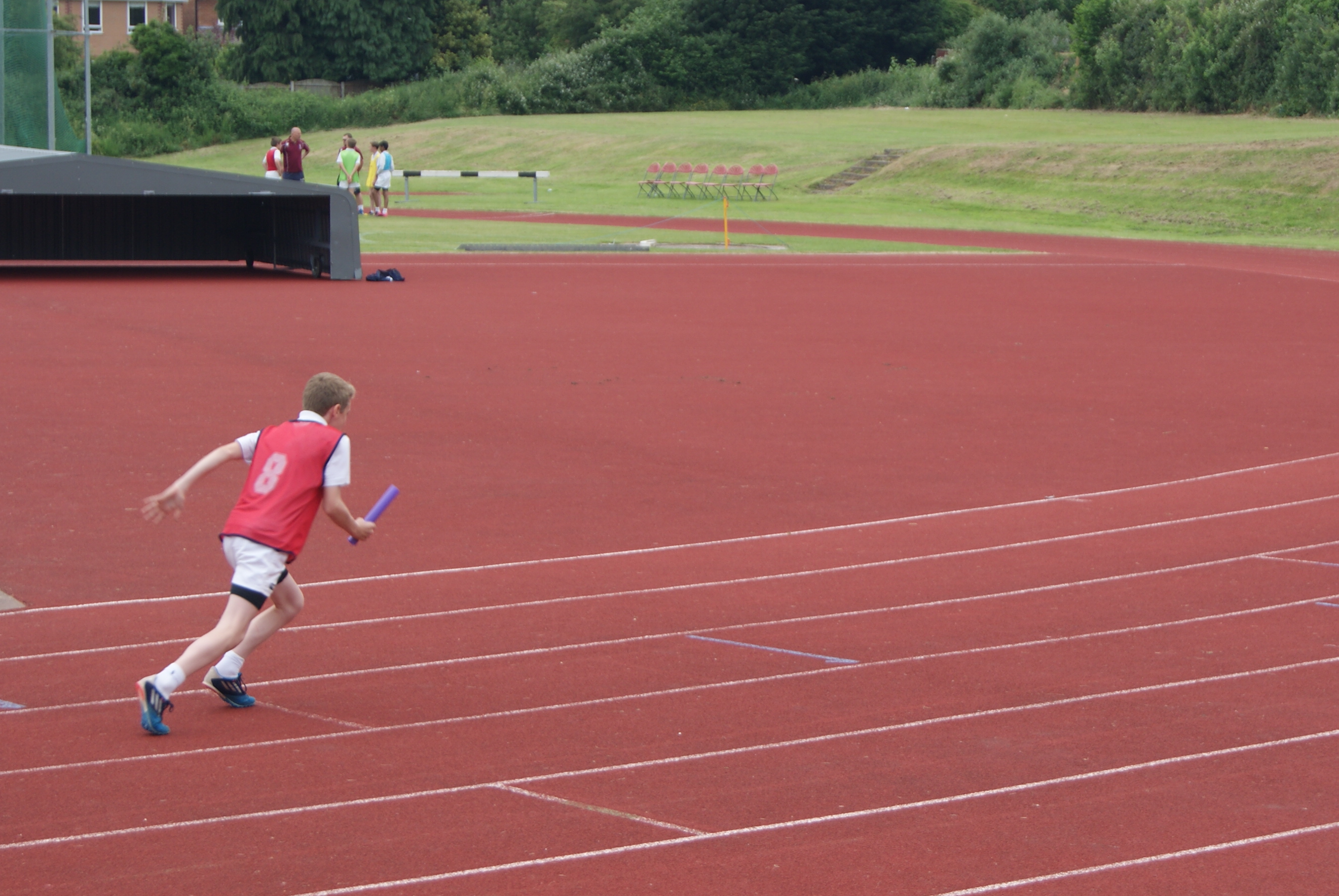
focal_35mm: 118
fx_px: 4384
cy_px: 623
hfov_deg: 17.3
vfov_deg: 11.7
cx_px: 940
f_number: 5.6
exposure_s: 1/200
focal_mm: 55
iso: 100
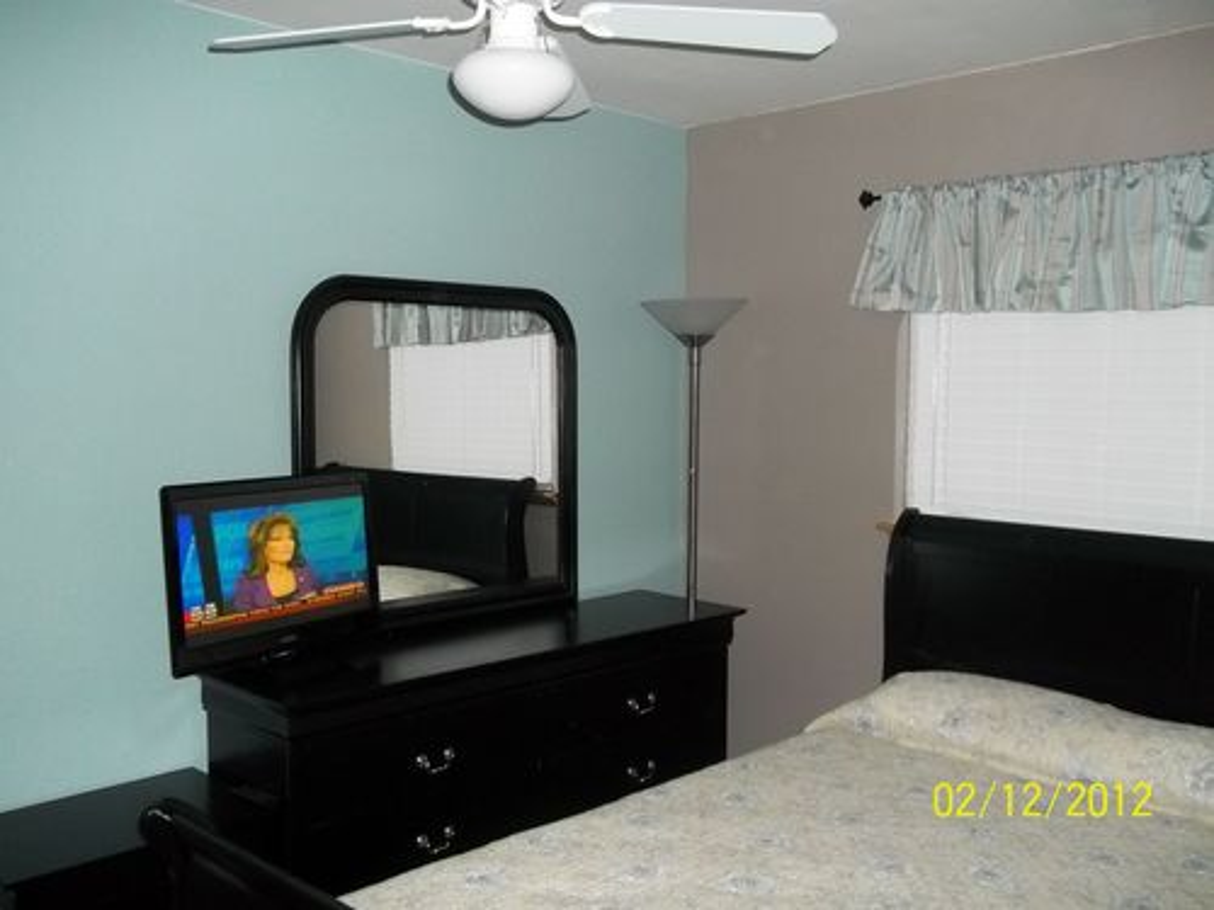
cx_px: 607
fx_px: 1122
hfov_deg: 56.8
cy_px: 455
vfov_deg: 44.2
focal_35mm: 32
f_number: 2.9
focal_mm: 5.7
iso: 250
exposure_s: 1/30
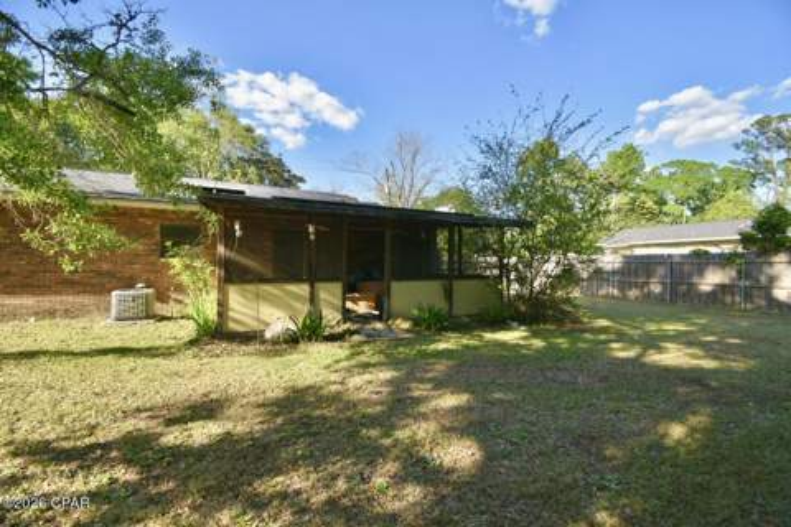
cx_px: 396
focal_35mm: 15
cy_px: 264
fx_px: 330
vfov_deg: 77.3
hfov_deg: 100.4
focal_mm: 10
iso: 200
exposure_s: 1/250
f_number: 7.1
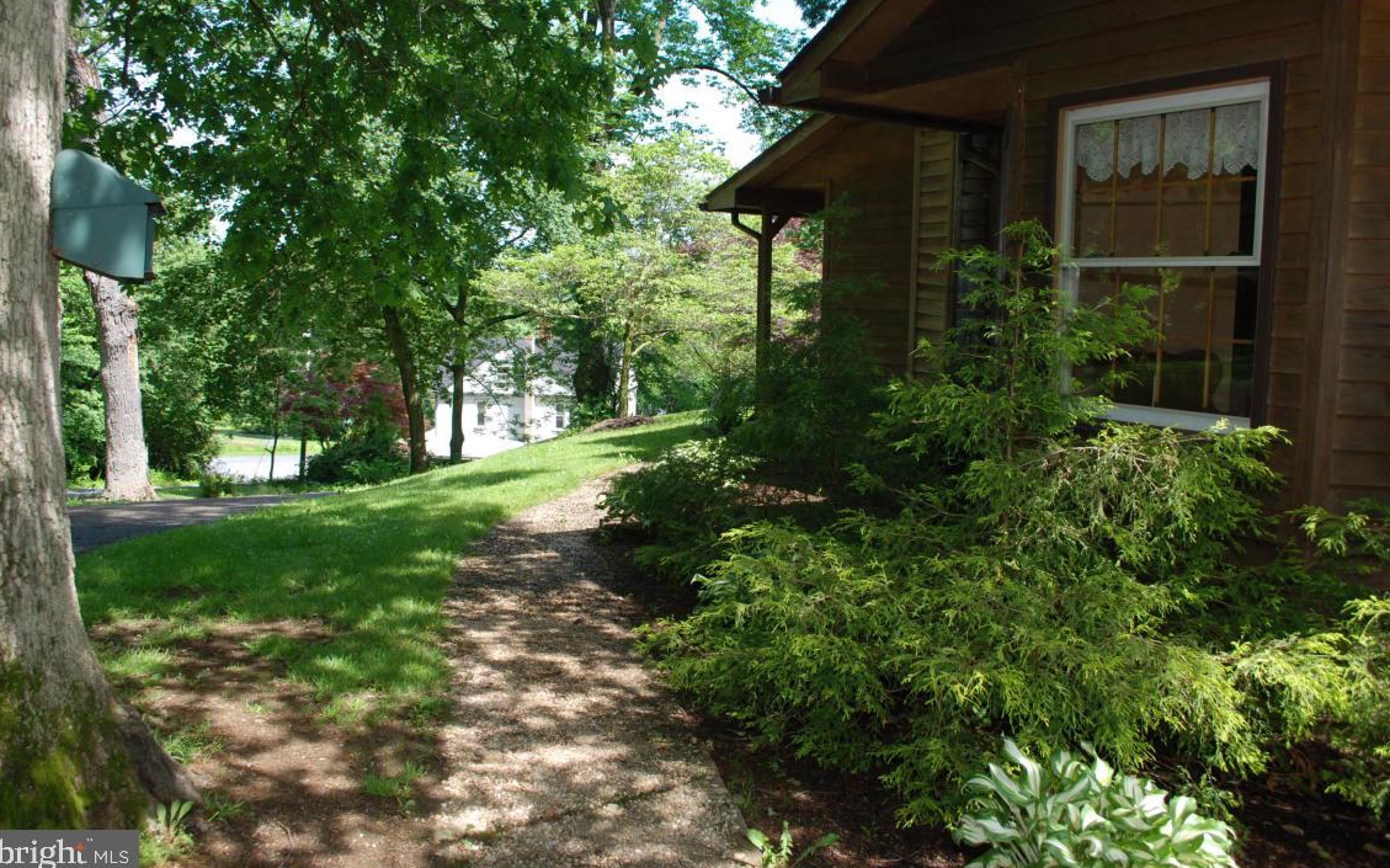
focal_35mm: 28
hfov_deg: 66.5
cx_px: 691
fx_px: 1060
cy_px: 408
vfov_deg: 44.5
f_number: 5.6
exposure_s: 1/125
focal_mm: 18
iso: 160
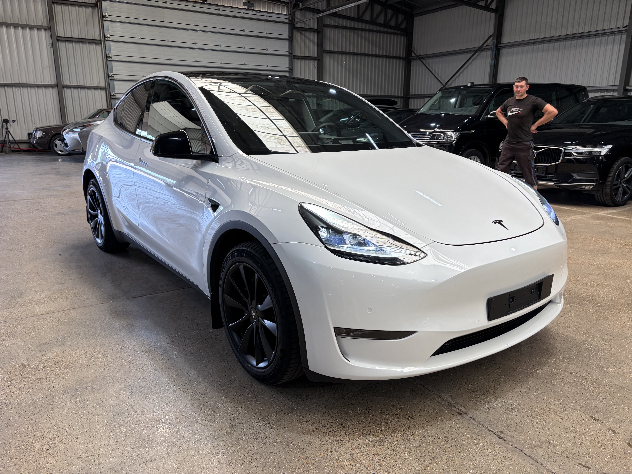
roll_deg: -0.3
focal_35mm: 26
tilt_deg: -14.0
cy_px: 237
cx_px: 316
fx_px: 475
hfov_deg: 67.3
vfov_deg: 53.1
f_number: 1.6
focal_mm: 5.96
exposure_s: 1/100
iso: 32
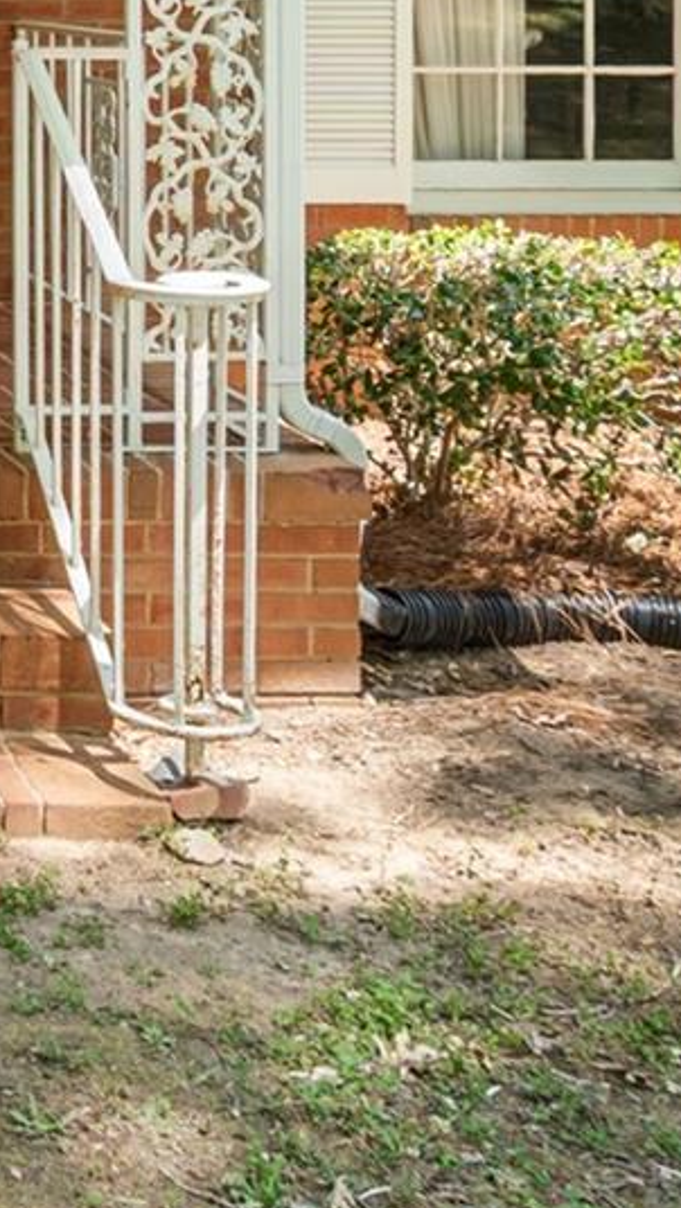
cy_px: 1
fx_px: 1924
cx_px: -331
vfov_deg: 32.2
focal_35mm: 60
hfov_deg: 18.0
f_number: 4.5
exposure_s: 1/100
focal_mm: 10
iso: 100
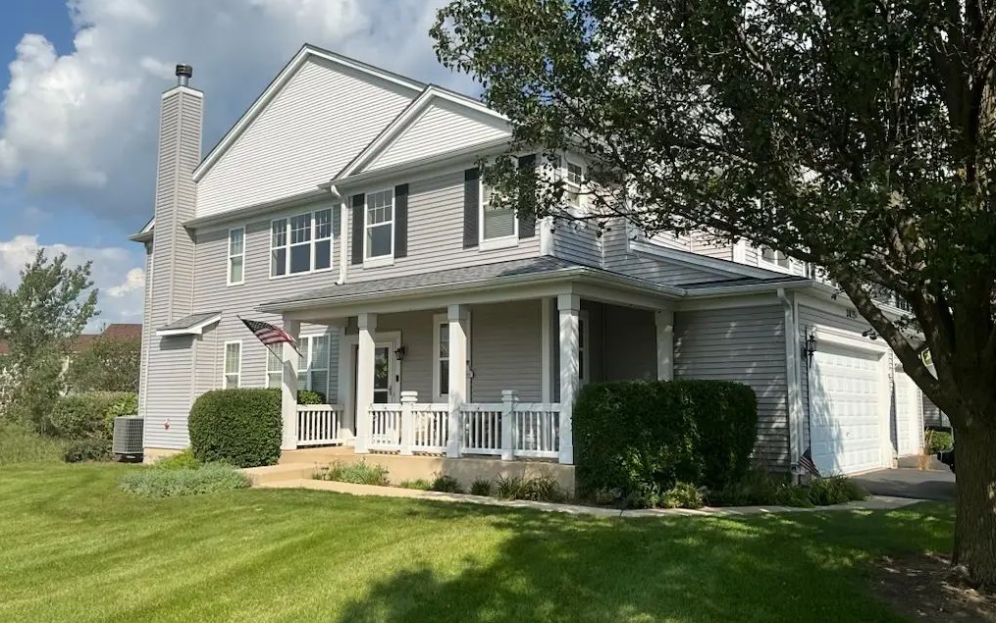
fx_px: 842
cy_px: 312
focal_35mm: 31
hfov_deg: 61.2
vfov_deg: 40.6
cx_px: 501
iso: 25
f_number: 1.8
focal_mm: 3
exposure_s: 1/2320
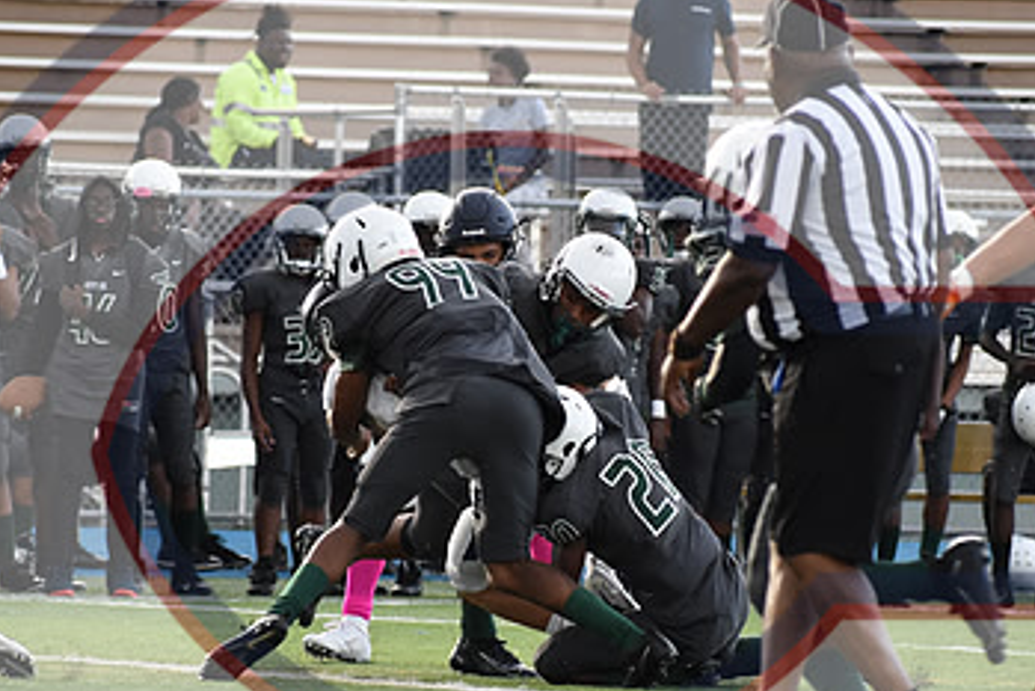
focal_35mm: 499
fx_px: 14351
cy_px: 452
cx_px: 495
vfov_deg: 2.8
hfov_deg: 4.1
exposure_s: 1/500
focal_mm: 200
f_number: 5.3
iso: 1100
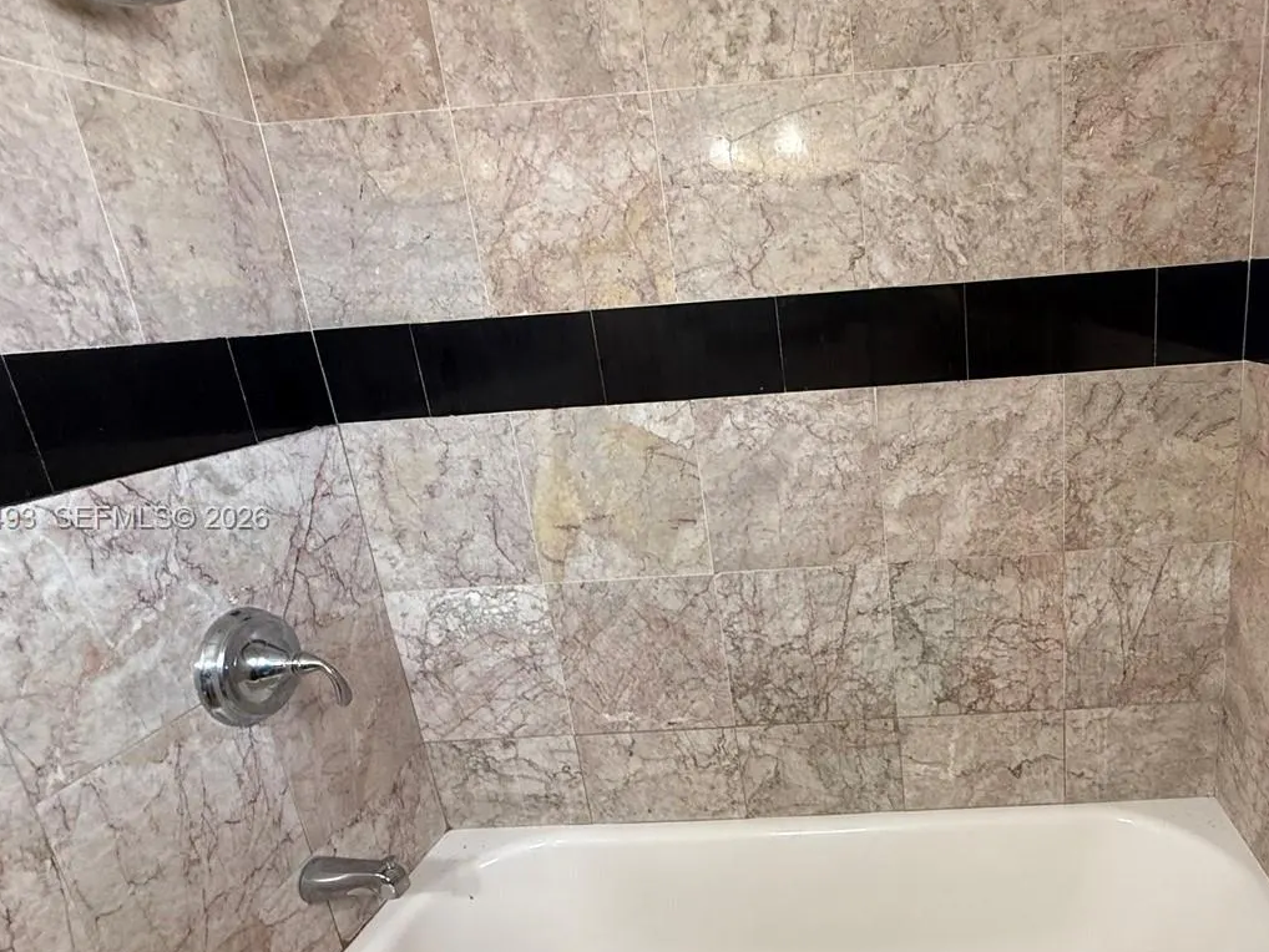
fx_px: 807
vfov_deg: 61.0
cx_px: 878
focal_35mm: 22
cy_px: 520
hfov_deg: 73.3
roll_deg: +4.3
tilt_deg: -14.5
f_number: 2.2
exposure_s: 1/60
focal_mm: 2.22
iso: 320
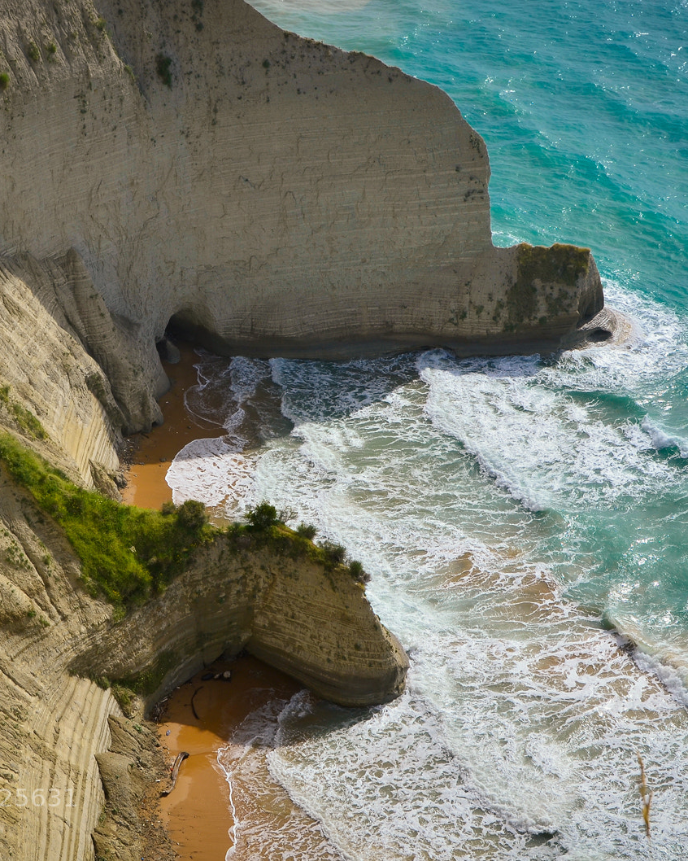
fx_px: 1731
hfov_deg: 22.5
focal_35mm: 68
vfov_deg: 27.9
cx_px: 303
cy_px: 430
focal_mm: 32
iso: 100
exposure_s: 1/400
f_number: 10
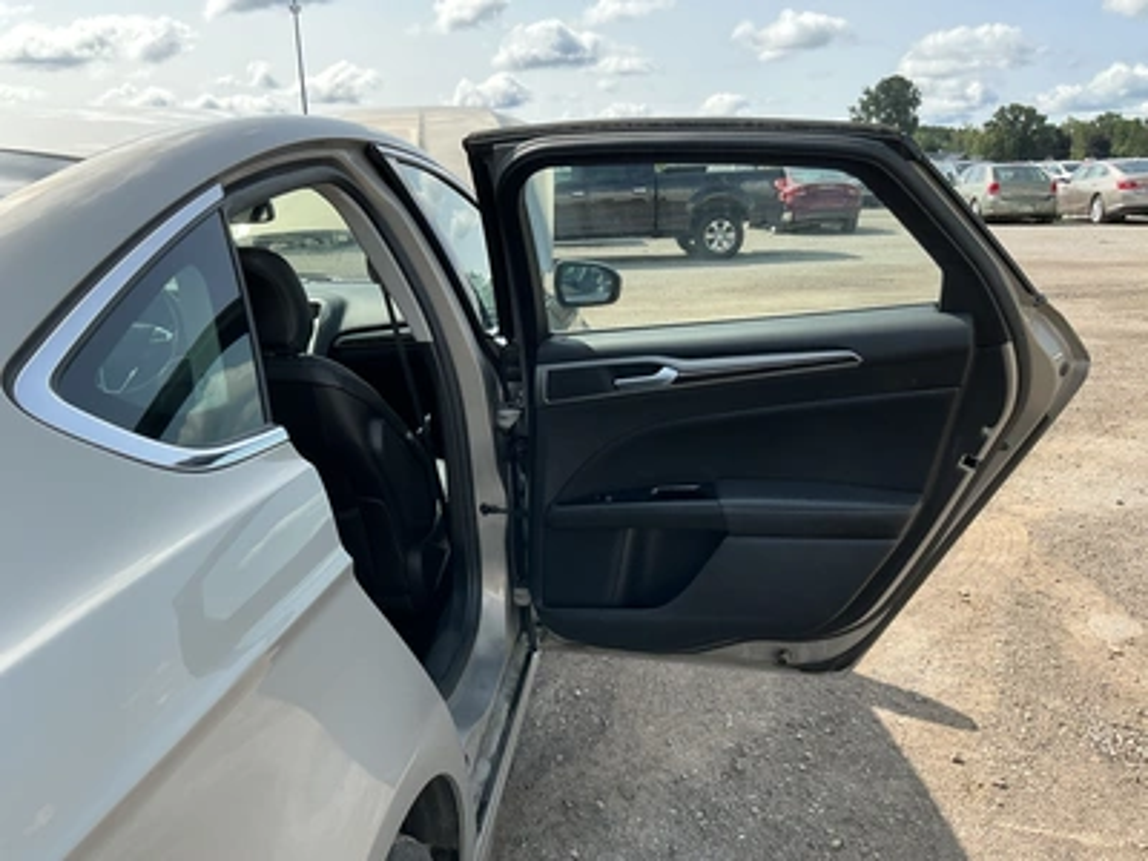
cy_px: 430
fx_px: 929
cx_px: 574
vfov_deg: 49.7
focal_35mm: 28
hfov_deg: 63.4
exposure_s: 1/613
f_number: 1.8
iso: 25
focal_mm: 3
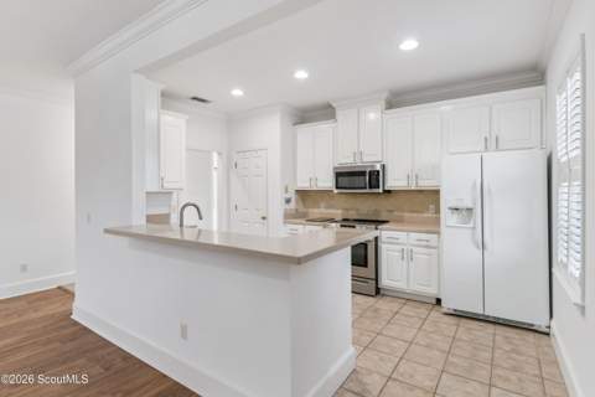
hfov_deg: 90.0
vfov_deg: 67.4
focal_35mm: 18
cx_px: 298
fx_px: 297
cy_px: 198
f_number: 8
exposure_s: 1/8
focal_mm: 18
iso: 250
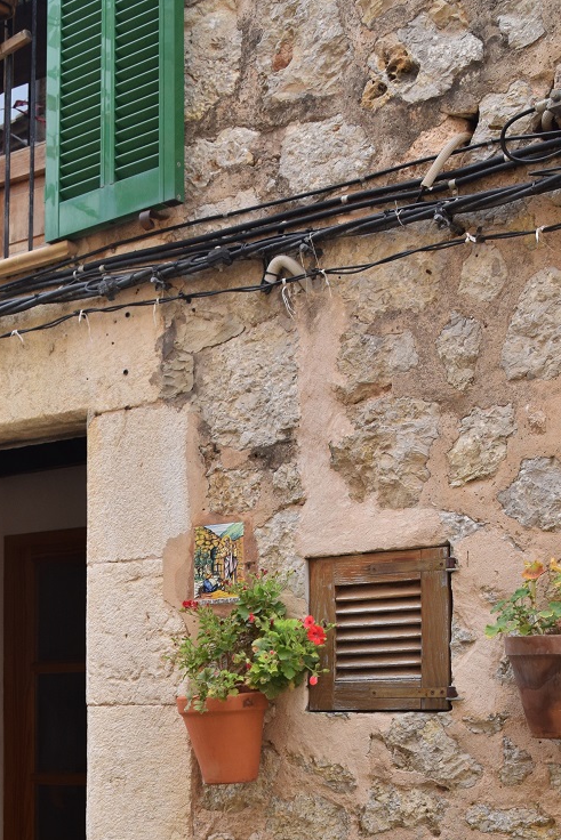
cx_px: 145
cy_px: 706
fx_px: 1285
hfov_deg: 24.4
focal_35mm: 55
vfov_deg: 34.8
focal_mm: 18
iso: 400
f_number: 7.1
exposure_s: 1/200
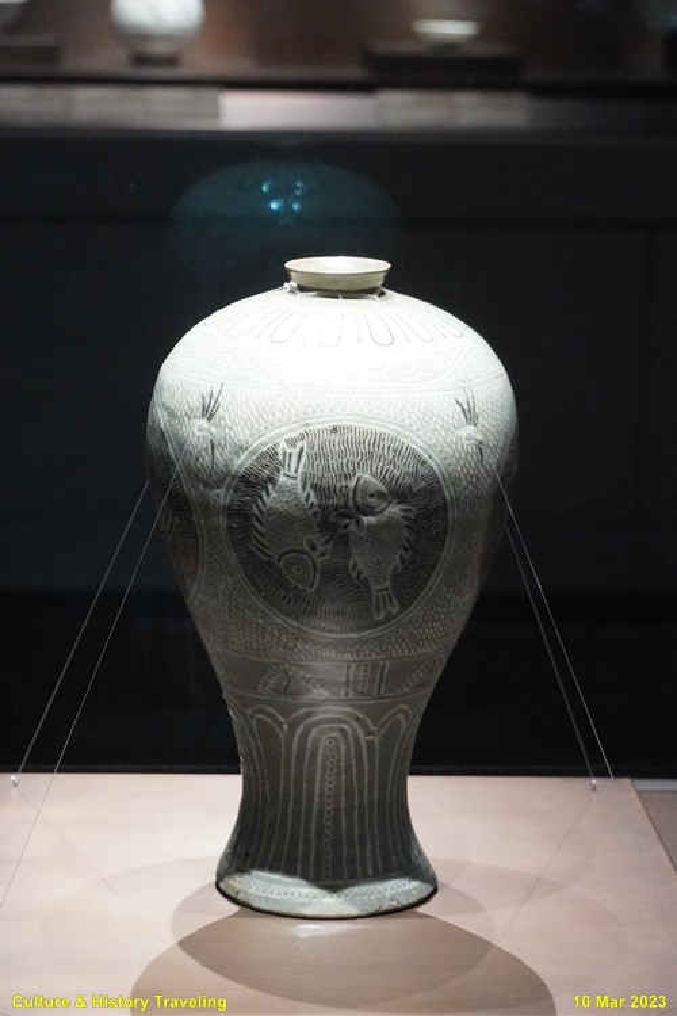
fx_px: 2115
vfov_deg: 27.0
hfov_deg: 18.2
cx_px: 338
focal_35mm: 75
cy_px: 508
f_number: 5.6
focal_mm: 50
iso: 6400
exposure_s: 1/100
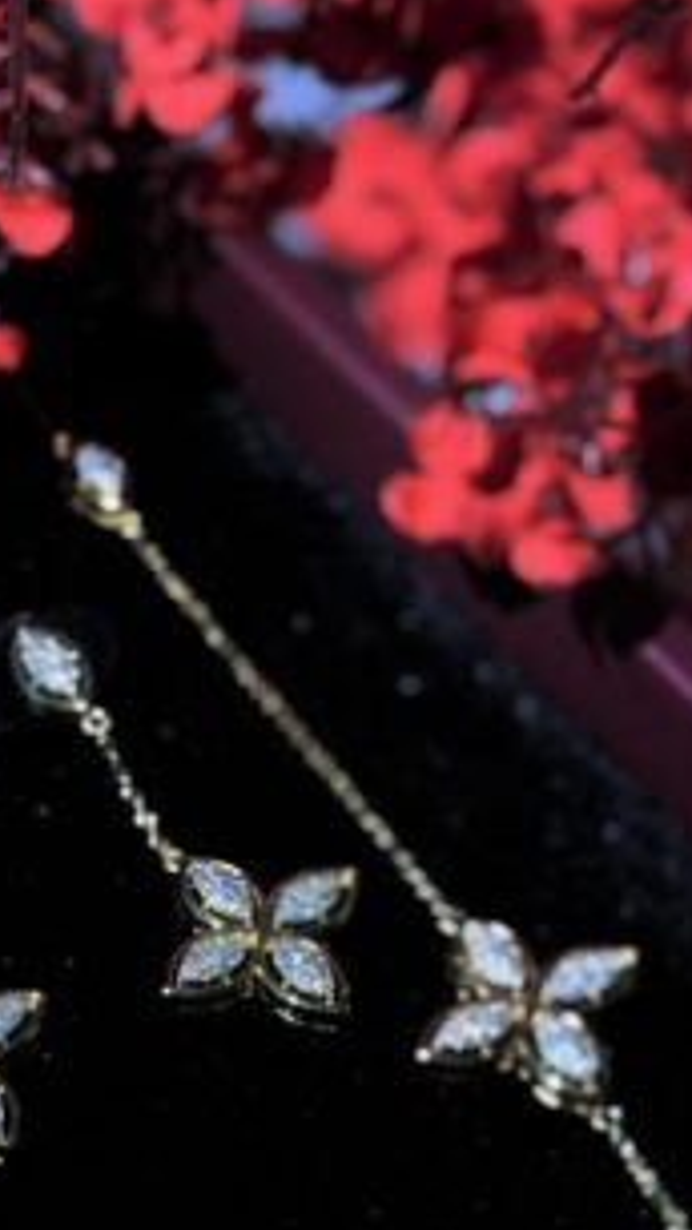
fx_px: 2970
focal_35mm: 91
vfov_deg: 23.4
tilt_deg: -47.2
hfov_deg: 13.1
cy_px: 709
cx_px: -24
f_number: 1.78
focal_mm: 6.76
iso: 250
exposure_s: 1/40
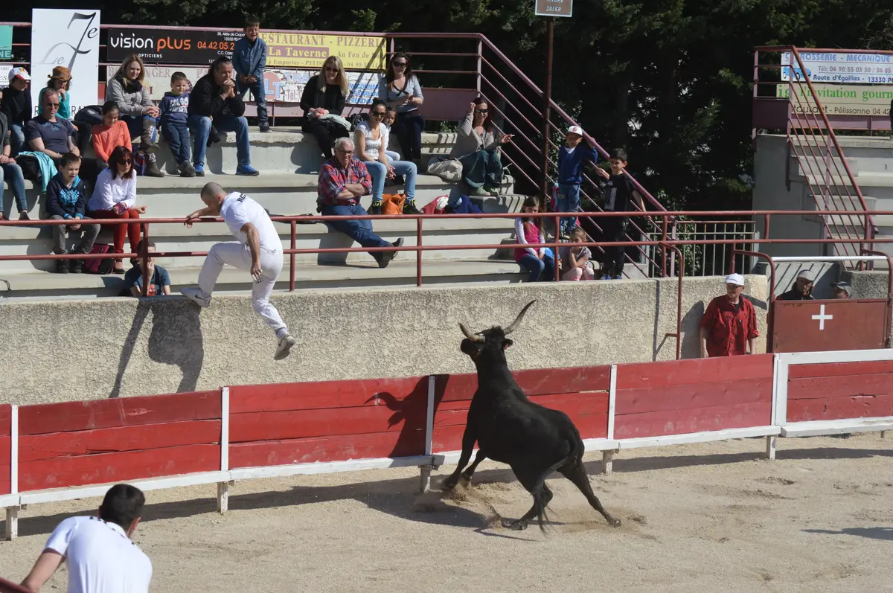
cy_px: 296
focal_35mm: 105
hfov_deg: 19.5
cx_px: 446
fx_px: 2601
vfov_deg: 13.0
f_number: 6.3
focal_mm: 70
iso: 100
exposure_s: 1/640
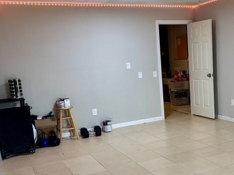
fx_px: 311
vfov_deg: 31.4
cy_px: 106
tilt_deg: -8.8
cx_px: 168
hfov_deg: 40.4
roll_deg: +3.2
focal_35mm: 46
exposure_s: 1/60
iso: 80
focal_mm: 5.96
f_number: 1.6
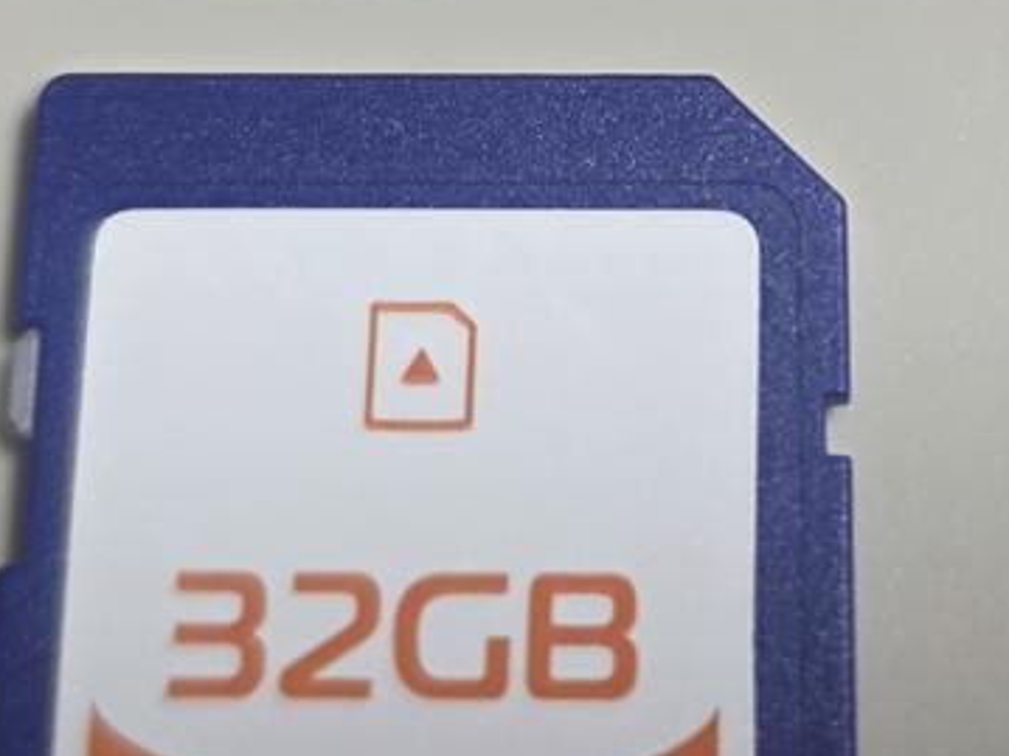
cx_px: 883
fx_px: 2389
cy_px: 6
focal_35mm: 82
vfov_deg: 17.6
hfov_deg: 23.3
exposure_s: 1/120
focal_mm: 6.3
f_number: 1.7
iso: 320
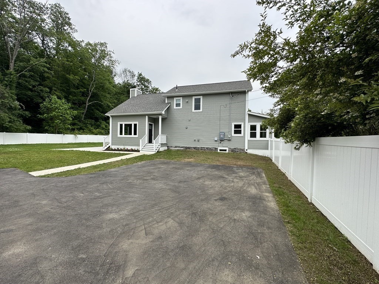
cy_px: 142
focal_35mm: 14
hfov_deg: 102.1
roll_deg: -1.3
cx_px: 190
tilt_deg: -0.4
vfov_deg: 85.7
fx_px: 153
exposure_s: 1/754
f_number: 2.2
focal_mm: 2.22
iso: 40
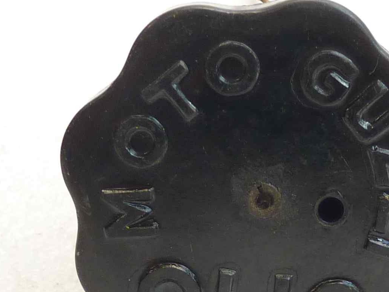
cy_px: 178
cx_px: 280
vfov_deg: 15.7
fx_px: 1056
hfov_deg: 20.7
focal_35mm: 94
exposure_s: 1/13
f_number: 3.3
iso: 80
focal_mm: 4.4
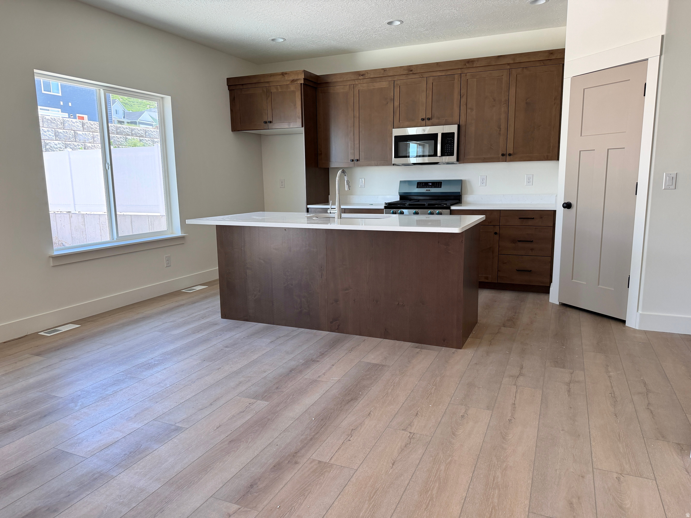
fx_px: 479
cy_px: 259
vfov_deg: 56.8
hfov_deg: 71.6
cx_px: 346
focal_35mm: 24
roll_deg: +1.0
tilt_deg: -9.0
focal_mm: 6.76
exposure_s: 1/214
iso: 125
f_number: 1.78
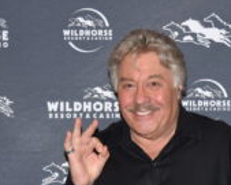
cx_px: 150
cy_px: 148
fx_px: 752
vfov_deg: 13.9
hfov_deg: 17.4
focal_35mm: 110
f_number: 5.6
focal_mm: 44
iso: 1600
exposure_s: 1/60
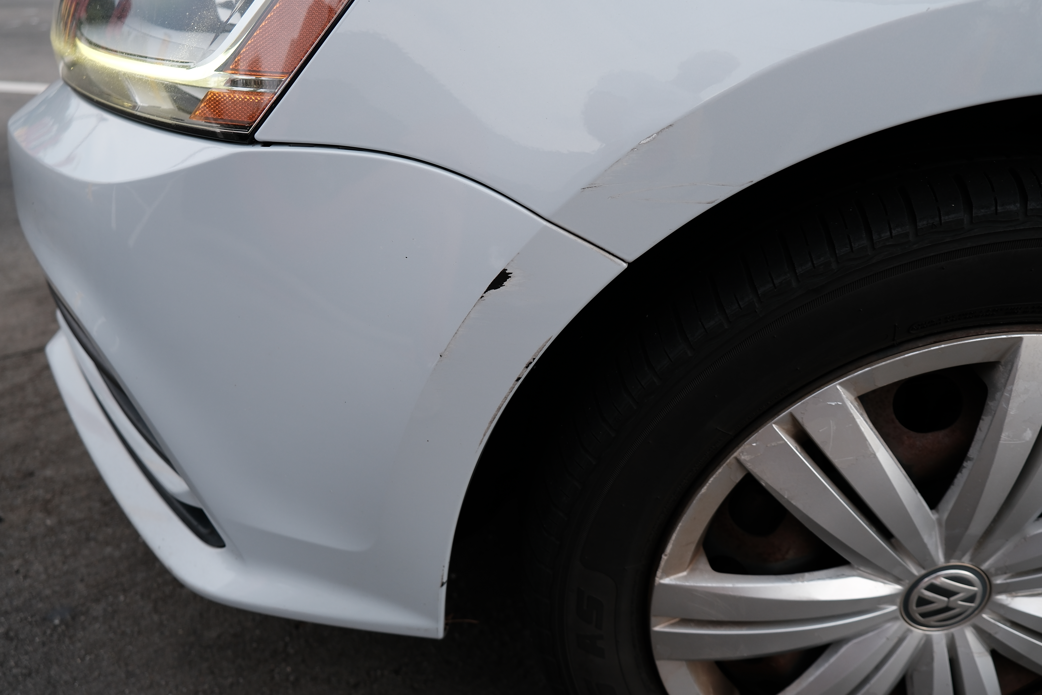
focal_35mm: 28
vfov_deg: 46.4
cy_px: 348
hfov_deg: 65.5
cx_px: 521
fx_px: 810
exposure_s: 1/110
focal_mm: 18.8
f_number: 3.2
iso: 160
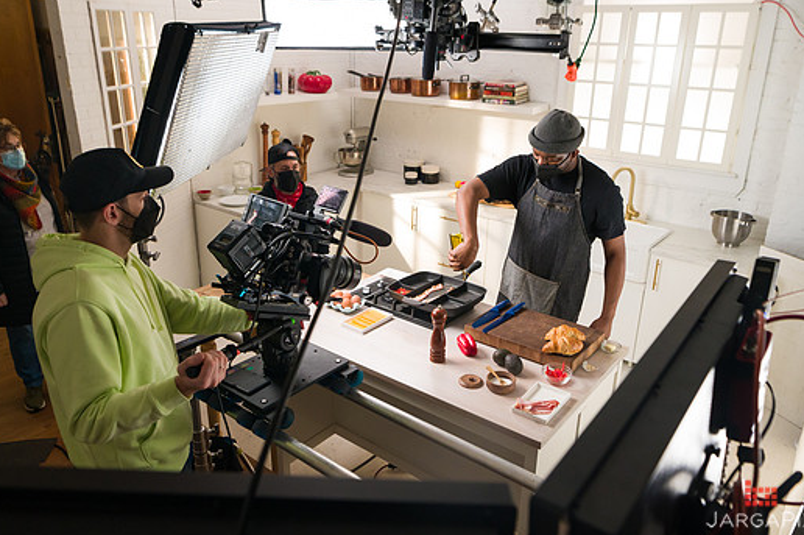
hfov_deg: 67.4
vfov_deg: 47.8
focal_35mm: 27
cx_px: 404
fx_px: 602
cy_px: 260
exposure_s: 1/125
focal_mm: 24
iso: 3200
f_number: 5.6
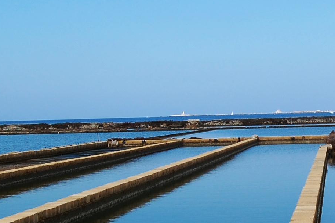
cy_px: 119
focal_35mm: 89
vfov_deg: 15.3
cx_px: 318
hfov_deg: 22.2
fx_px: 827
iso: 200
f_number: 10
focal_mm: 18
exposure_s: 1/250
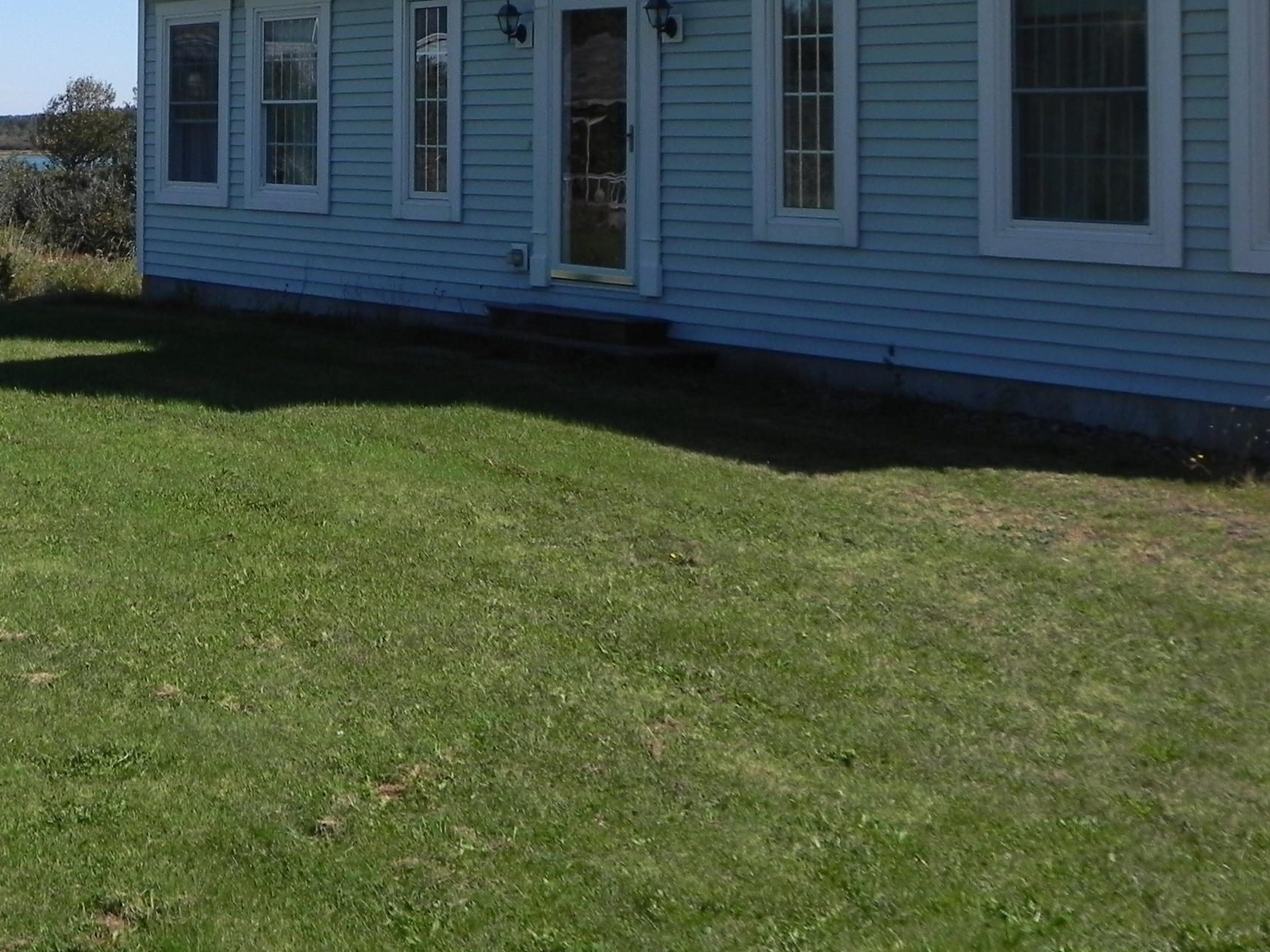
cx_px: 358
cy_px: 181
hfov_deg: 32.8
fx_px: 2128
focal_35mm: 58
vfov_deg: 24.8
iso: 160
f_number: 3.2
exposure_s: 1/2000
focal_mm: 5.9
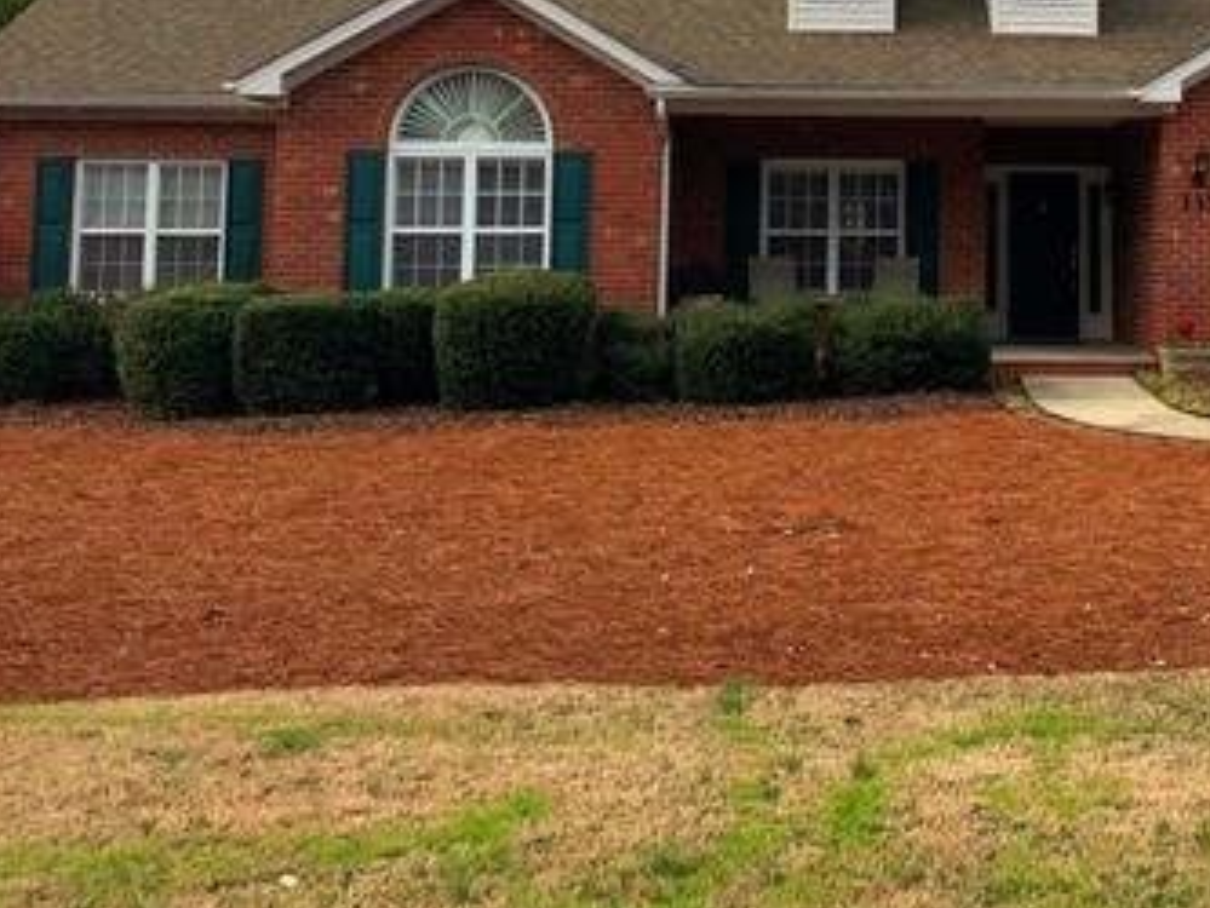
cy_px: 80
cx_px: 959
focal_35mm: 50
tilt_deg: +5.9
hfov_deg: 36.9
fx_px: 1748
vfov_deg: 28.0
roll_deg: +0.4
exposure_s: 1/1468
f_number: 1.8
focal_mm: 4.25
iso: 25
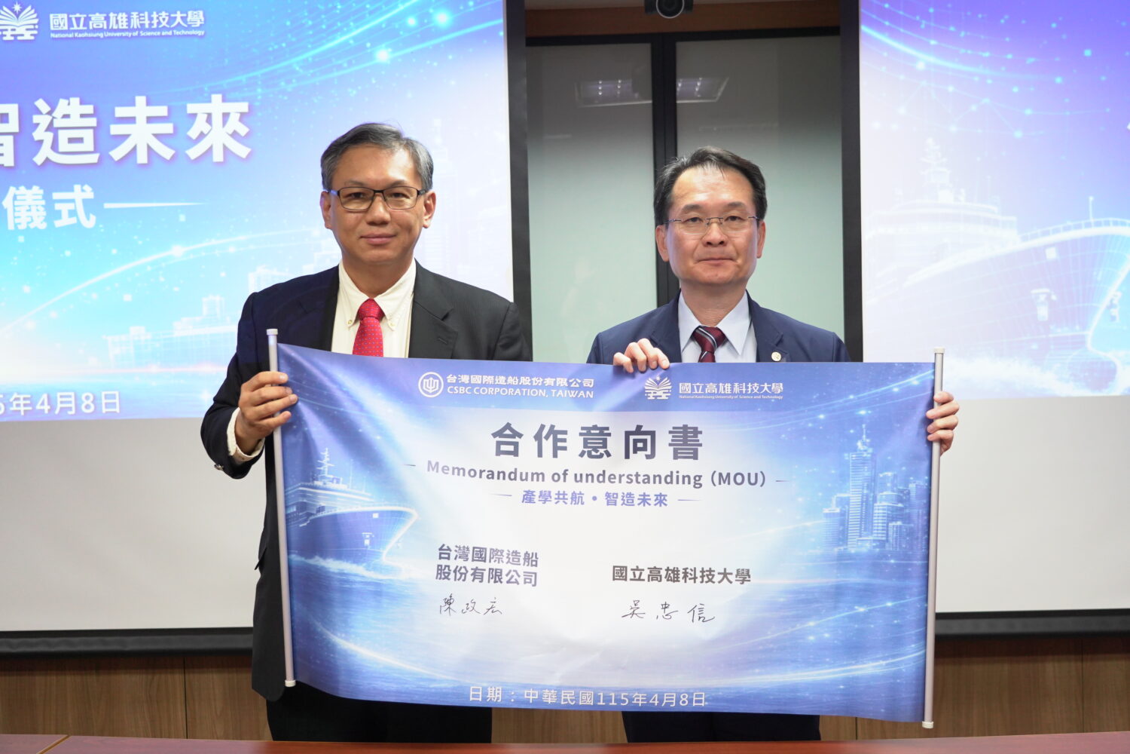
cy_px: 377
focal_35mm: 39
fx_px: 1224
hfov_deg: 49.6
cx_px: 565
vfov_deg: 34.2
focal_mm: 39
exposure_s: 1/250
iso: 3200
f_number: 4
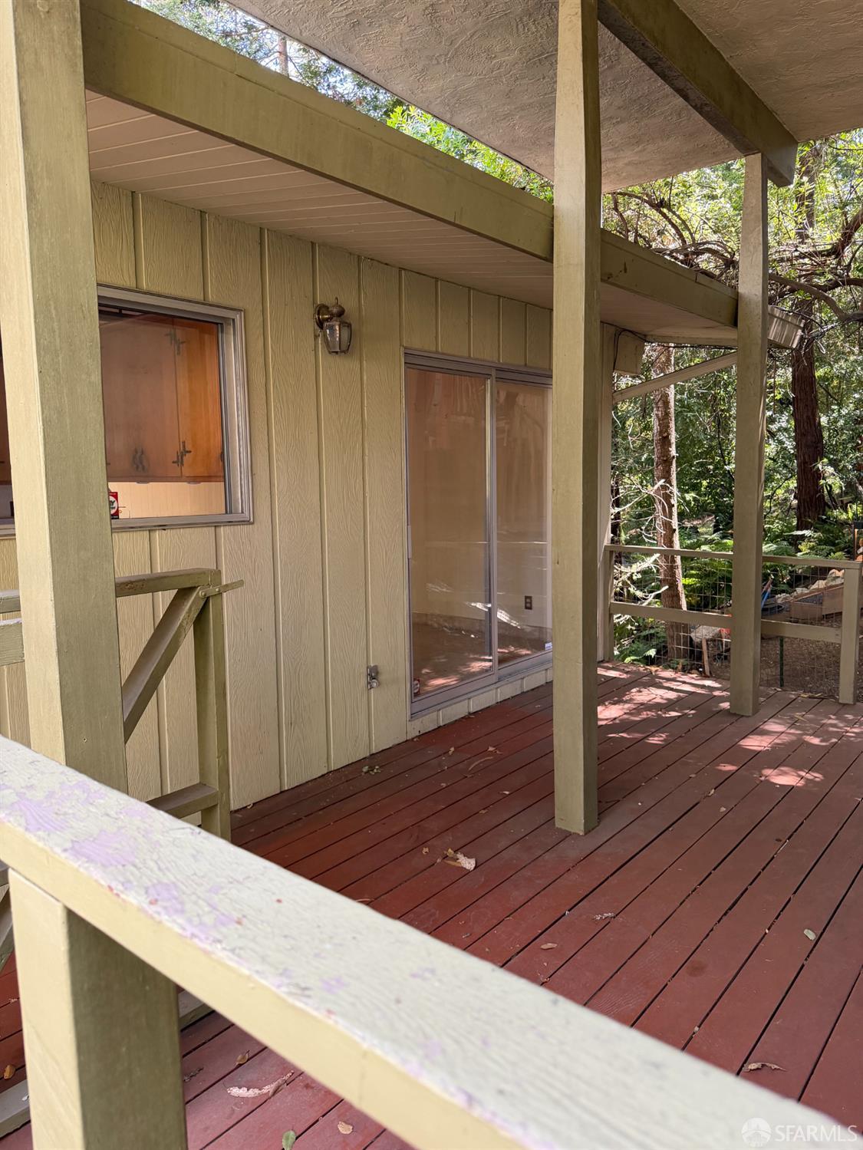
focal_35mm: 24
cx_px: 432
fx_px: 797
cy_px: 575
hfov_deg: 56.8
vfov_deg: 71.6
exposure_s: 1/107
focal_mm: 6.76
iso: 200
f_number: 1.78
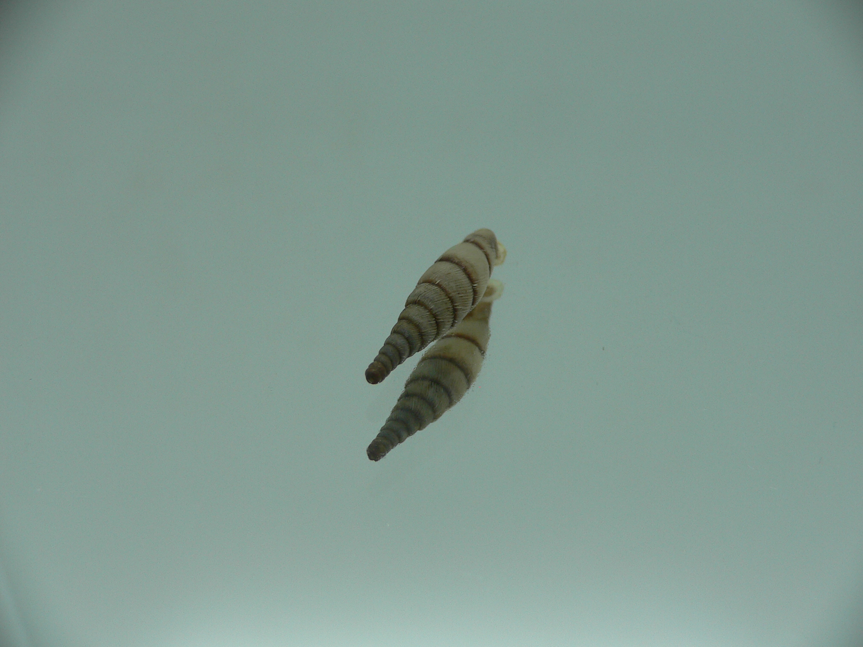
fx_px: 873
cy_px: 324
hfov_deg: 52.6
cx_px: 432
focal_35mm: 35
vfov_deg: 40.7
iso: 80
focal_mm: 4.6
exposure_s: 1/60
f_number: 2.8
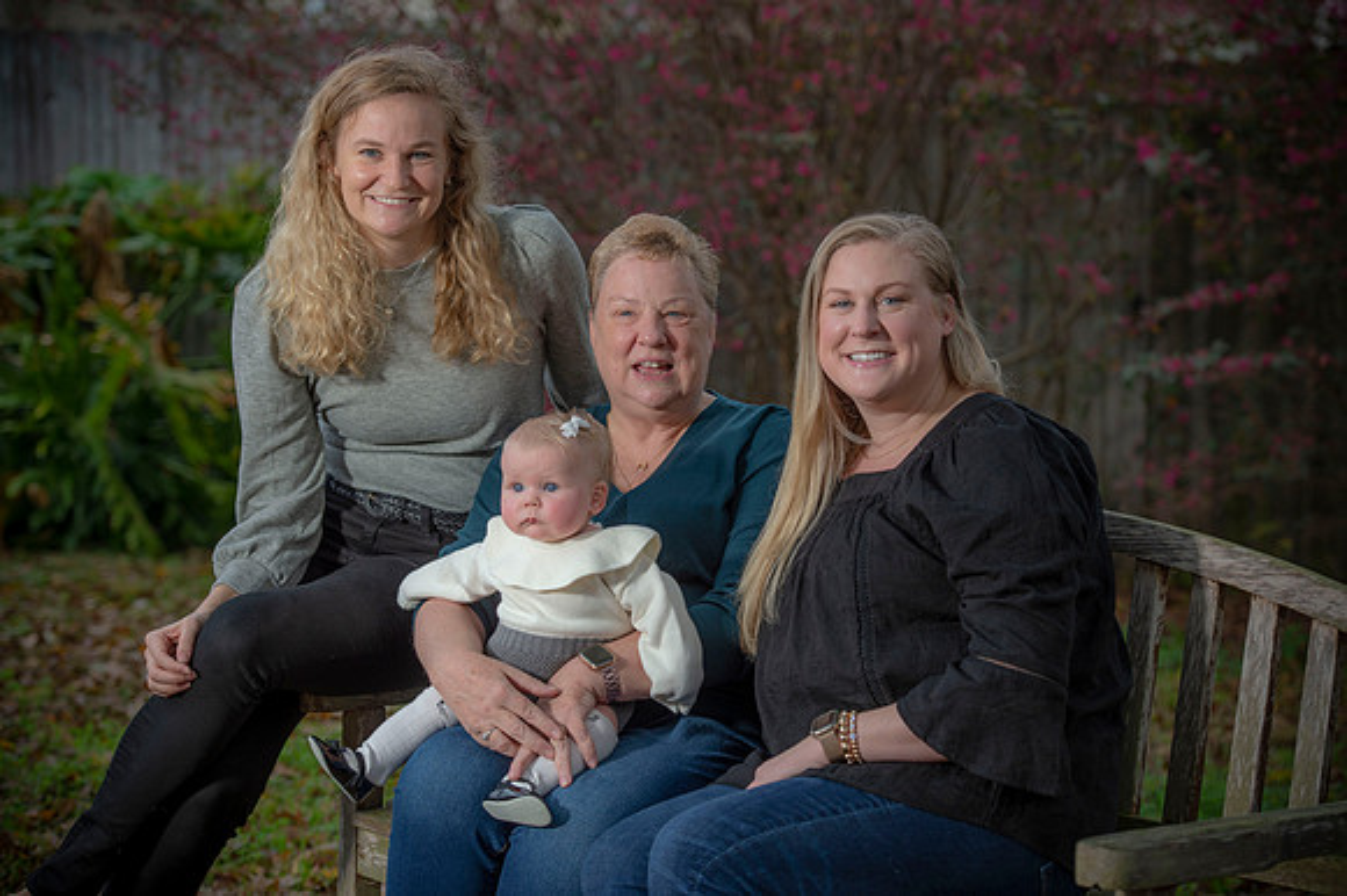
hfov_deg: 20.8
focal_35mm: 98
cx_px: 674
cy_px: 448
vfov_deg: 13.9
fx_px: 3665
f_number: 4.5
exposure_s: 1/200
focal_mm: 98
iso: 160
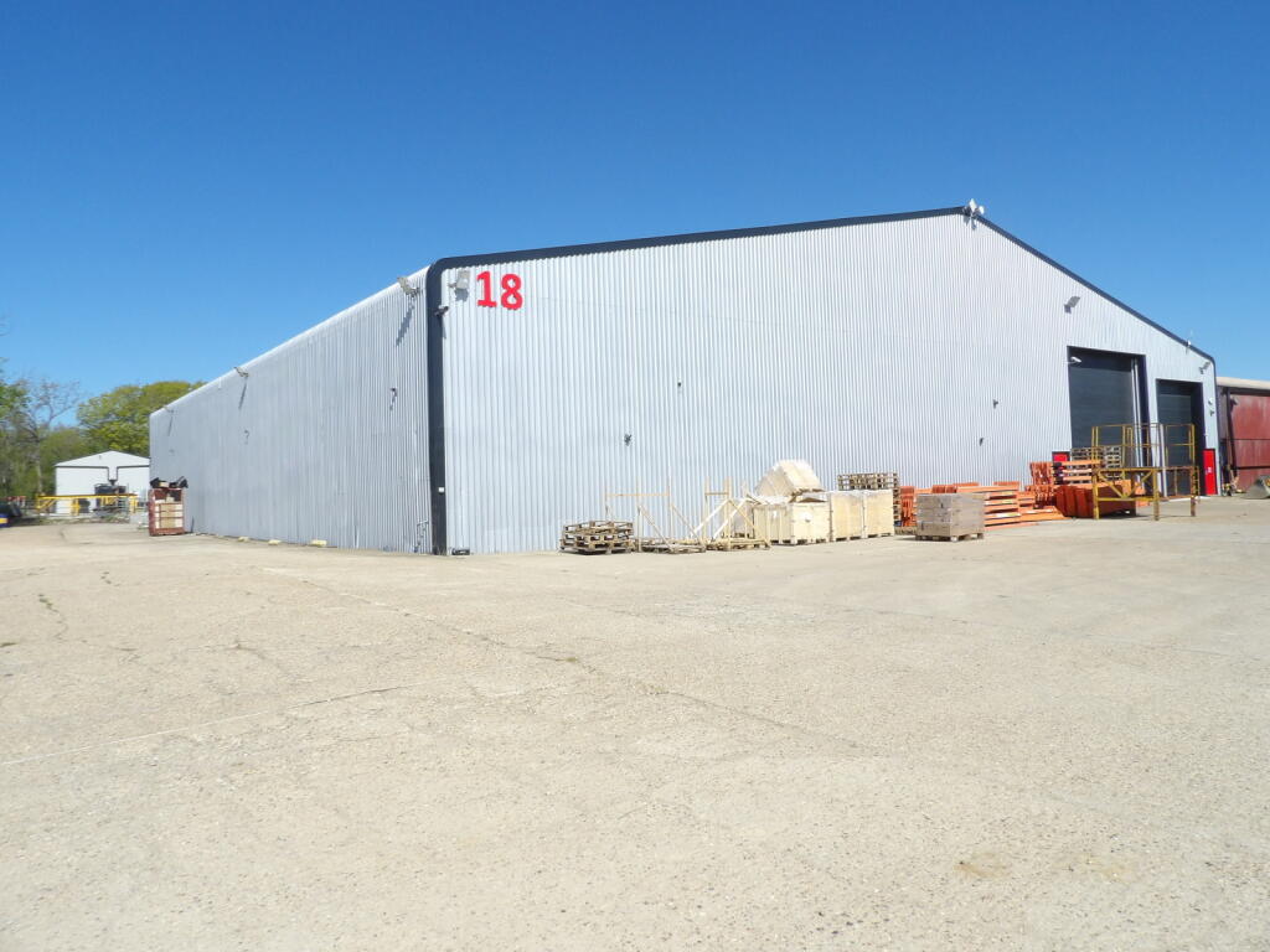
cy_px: 476
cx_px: 635
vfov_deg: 56.8
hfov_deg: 71.6
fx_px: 881
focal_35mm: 24
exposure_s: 1/723
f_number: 4.6
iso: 100
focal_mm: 4.3
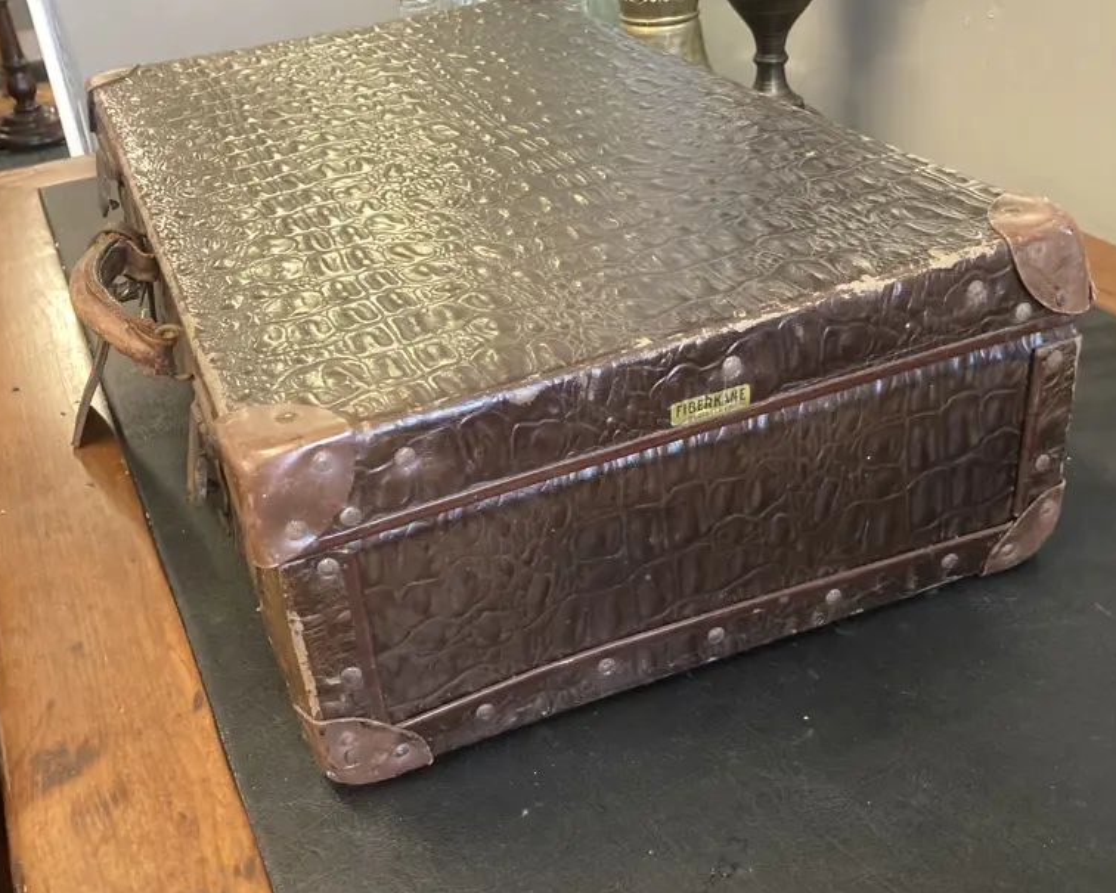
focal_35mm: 37
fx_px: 1222
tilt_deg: -30.5
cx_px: 557
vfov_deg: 40.1
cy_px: 447
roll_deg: +4.5
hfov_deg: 49.1
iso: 250
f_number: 1.8
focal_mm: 3.99
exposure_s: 1/60
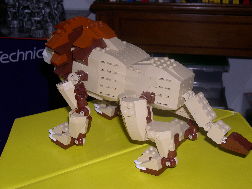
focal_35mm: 57
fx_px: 415
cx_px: 126
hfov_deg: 33.8
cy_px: 94
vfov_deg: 25.7
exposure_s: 1/30
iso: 100
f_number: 9.2
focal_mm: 12.2
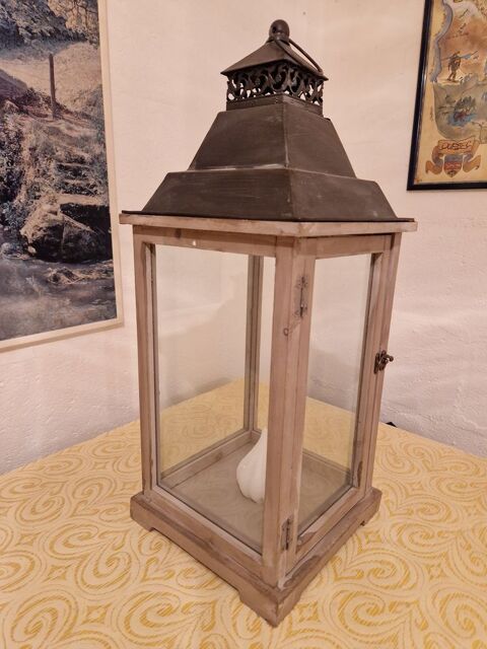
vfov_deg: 73.9
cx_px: 244
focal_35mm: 23
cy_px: 324
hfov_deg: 58.9
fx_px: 431
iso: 500
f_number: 1.8
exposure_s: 1/100
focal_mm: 5.4
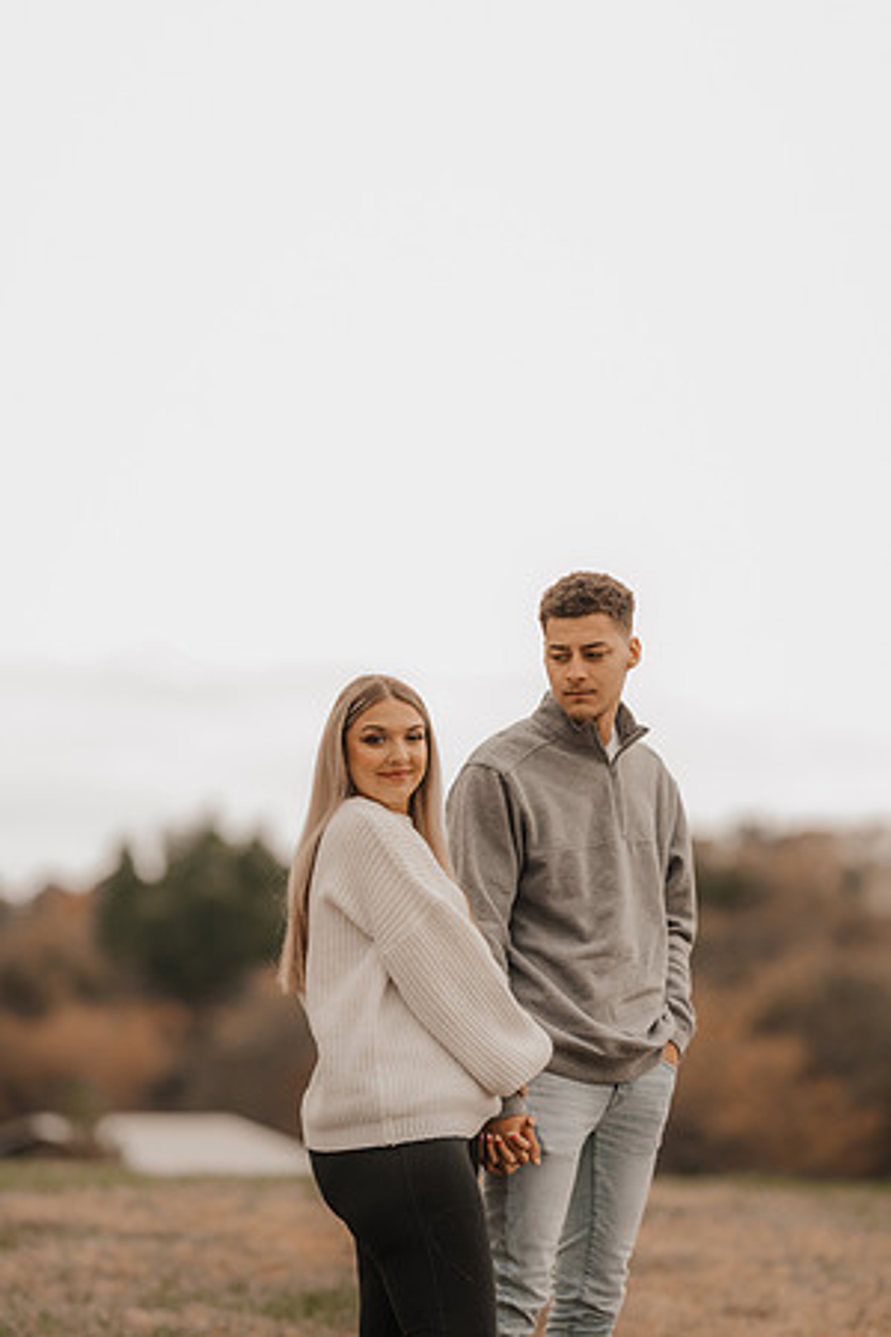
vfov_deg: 19.5
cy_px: 668
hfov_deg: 13.0
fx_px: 3898
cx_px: 446
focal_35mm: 105
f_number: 1.8
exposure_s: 1/1000
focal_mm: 105
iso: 160
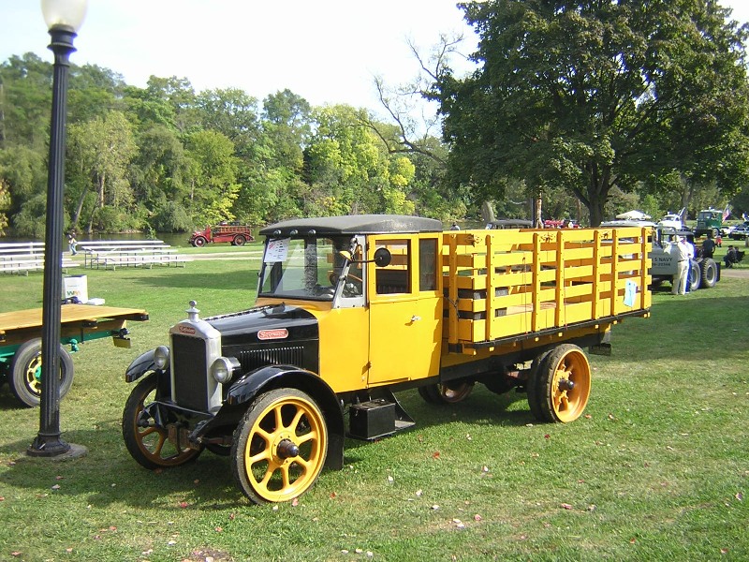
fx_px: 779
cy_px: 281
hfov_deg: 51.4
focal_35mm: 36
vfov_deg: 39.7
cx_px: 374
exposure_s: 1/346
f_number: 2.6
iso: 100
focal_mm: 4.7
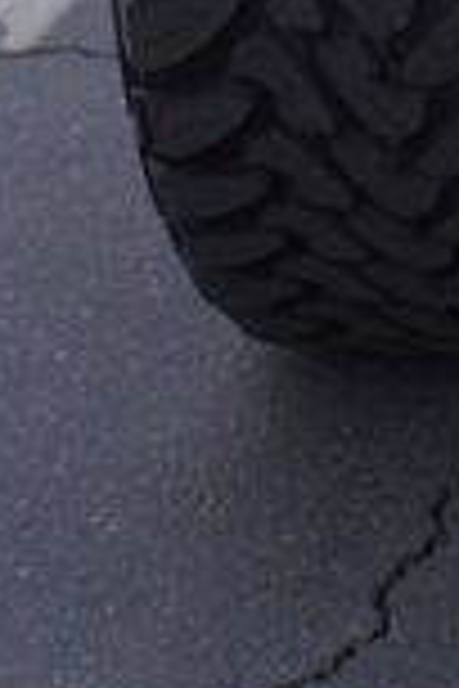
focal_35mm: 281
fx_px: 5374
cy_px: -805
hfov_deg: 4.6
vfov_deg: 7.0
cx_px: 1670
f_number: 9
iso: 100
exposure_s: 1/250
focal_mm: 28
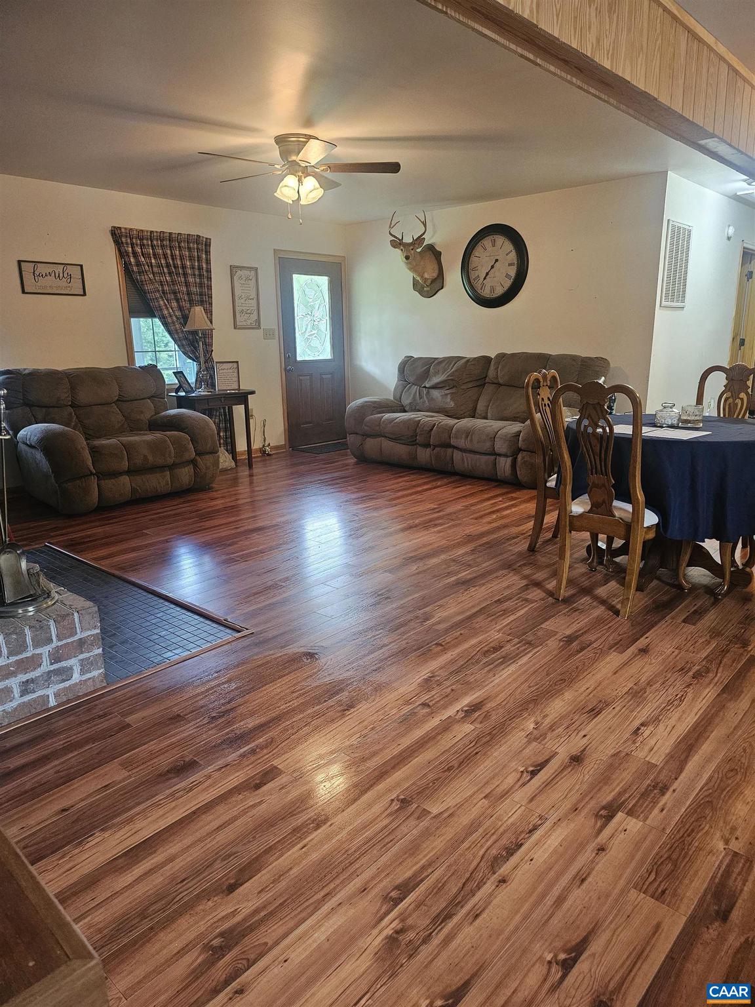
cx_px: 378
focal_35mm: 23
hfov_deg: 58.9
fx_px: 669
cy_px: 504
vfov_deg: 73.9
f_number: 1.7
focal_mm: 6.3
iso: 640
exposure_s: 1/60
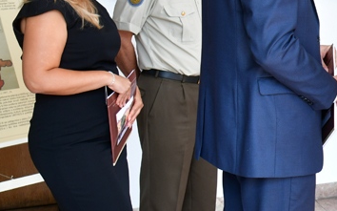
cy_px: 105
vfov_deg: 15.7
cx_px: 506
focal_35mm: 83
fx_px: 762
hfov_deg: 21.1
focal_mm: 24
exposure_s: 1/160
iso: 250
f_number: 4
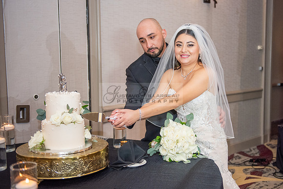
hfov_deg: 41.3
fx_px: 373
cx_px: 168
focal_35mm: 47
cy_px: 92
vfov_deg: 28.4
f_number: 2.8
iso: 1600
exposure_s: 1/200
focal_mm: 40
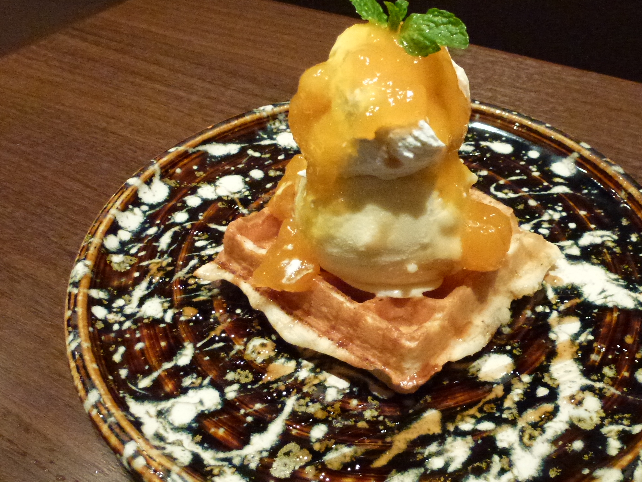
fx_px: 575
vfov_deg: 45.3
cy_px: 281
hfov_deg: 58.3
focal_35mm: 31
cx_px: 350
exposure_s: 1/60
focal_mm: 4.3
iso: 800
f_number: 3.3
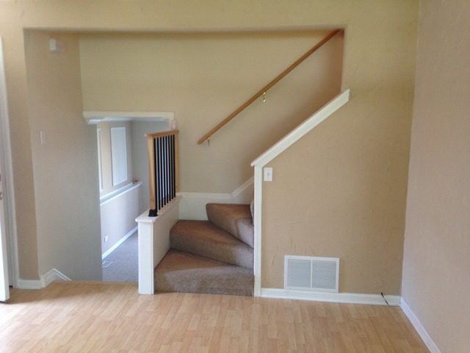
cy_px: 176
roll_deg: -0.4
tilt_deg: -8.9
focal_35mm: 33
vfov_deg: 42.9
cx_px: 235
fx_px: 448
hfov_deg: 55.4
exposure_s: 1/20
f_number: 2.4
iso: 100
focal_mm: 4.12
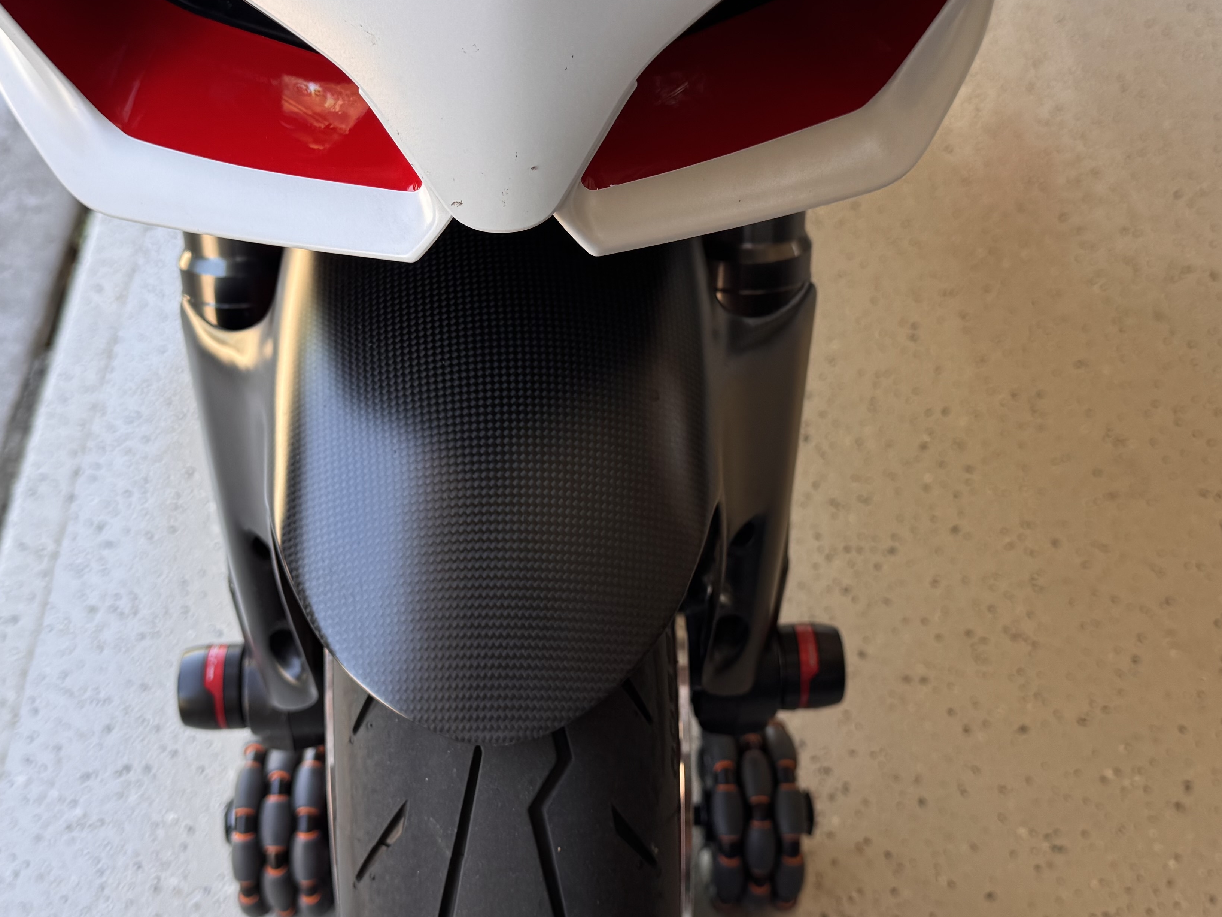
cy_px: 468
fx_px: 1483
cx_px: 547
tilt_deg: -47.1
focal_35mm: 42
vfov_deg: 34.3
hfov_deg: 44.7
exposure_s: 1/204
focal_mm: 6.76
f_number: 1.78
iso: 64
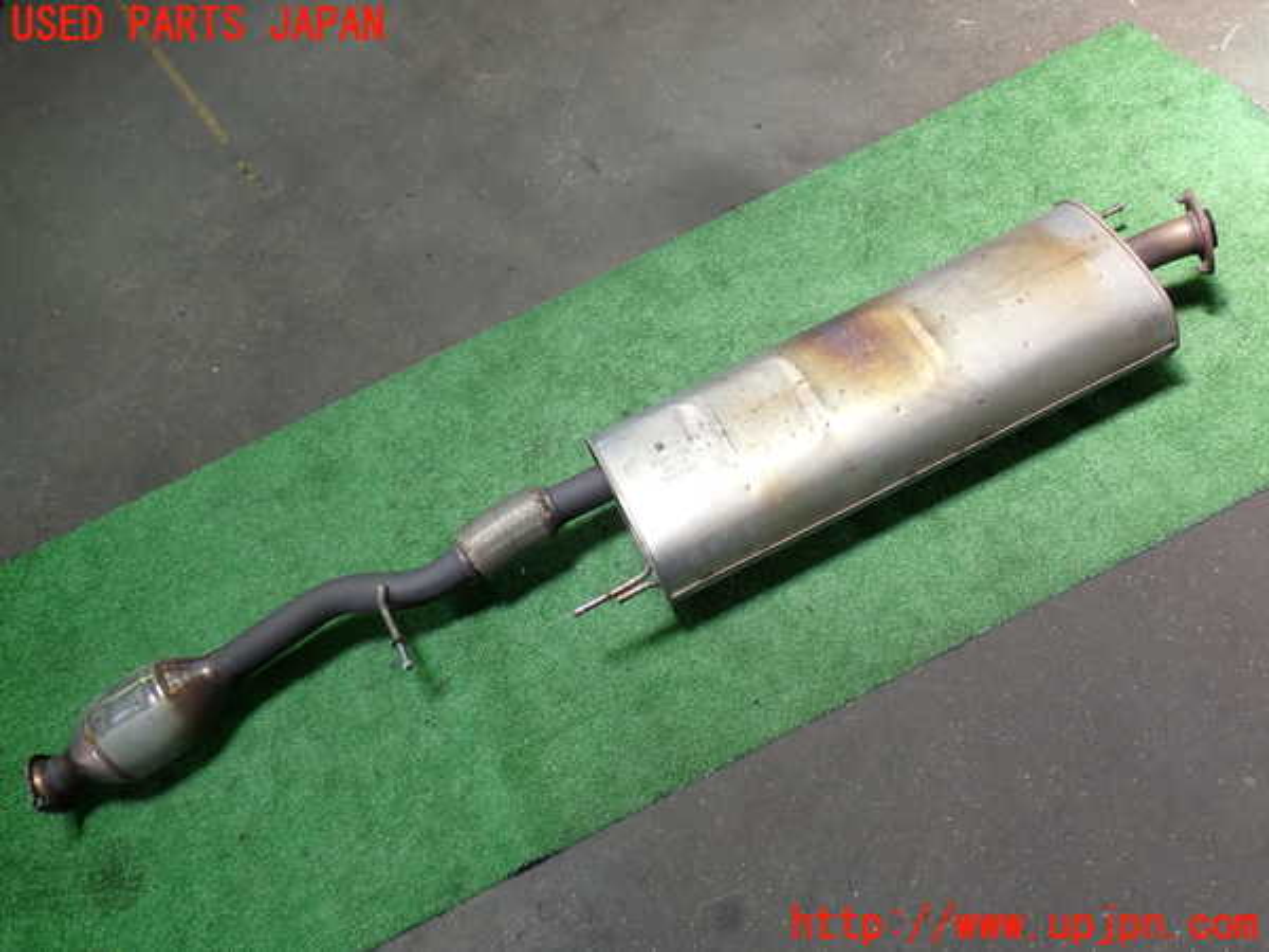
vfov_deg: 46.8
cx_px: 634
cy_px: 476
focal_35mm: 30
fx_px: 1100
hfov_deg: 60.0
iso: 125
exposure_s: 1/60
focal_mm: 5.4
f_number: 2.3
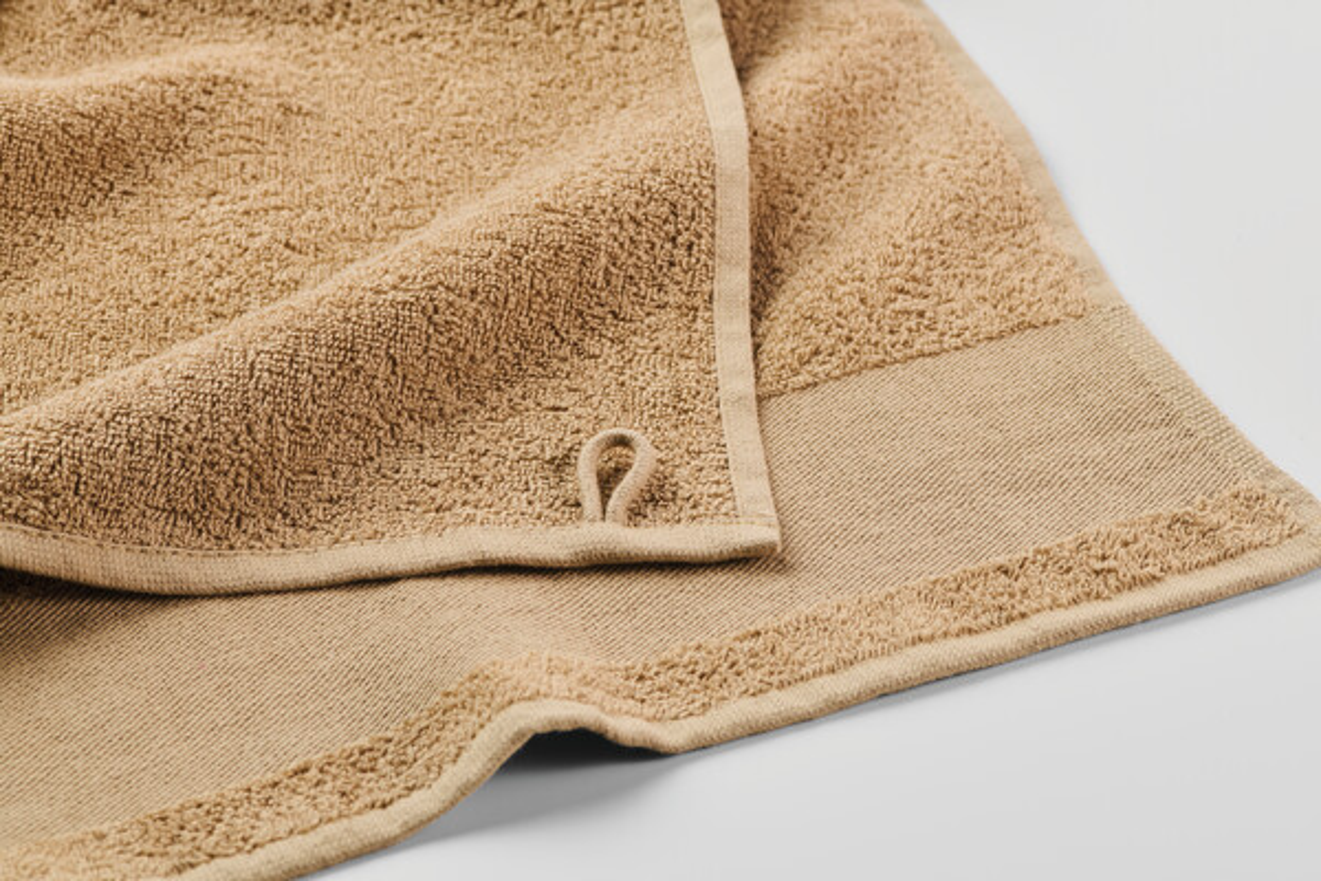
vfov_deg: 13.0
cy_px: 440
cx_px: 660
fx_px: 3853
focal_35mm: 105
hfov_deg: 19.5
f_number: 16
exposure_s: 1/160
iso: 200
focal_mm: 105
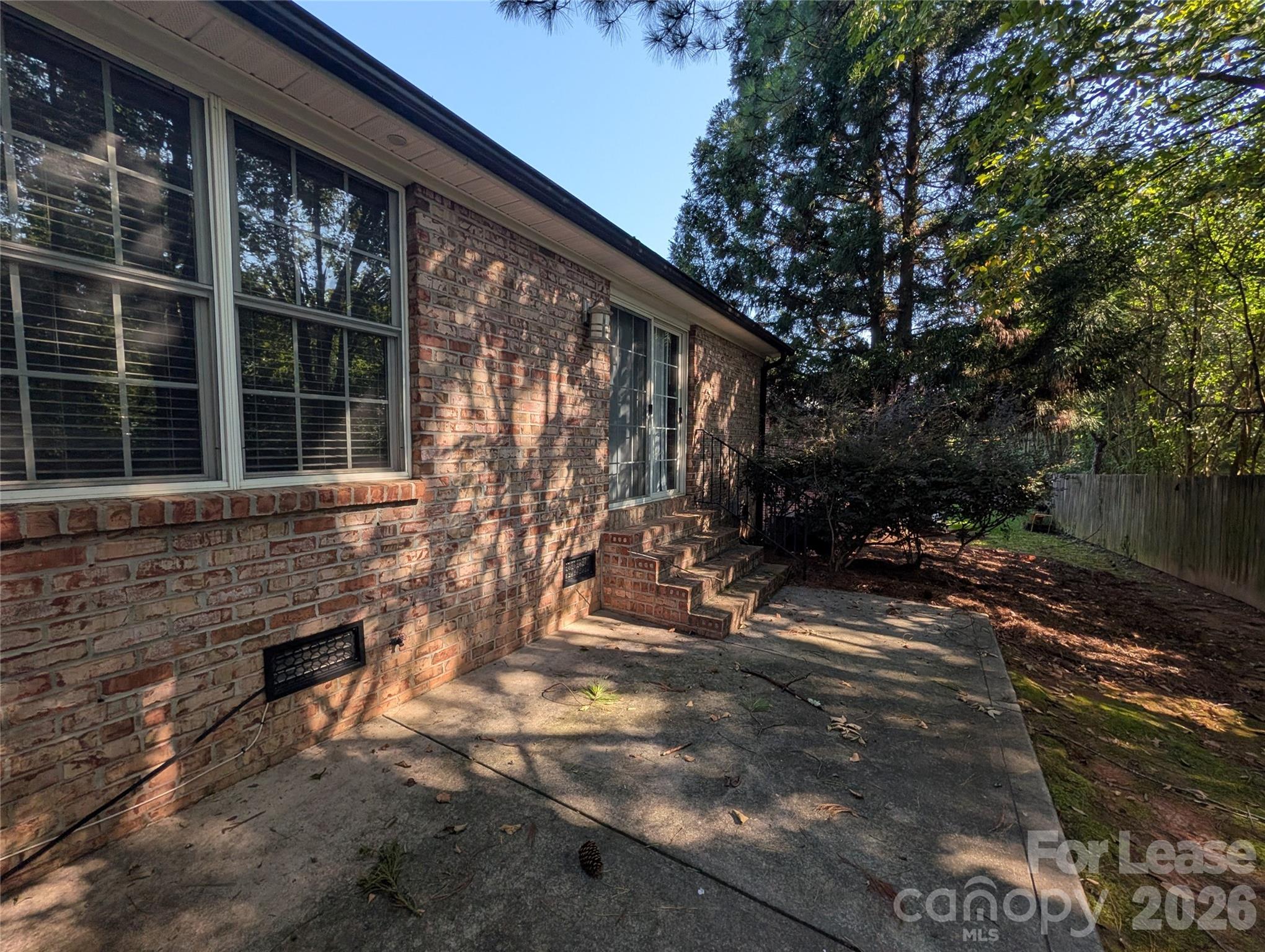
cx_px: 632
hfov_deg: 110.5
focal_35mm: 12
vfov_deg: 94.6
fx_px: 439
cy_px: 476
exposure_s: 1/760
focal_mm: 2.02
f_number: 1.7
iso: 54
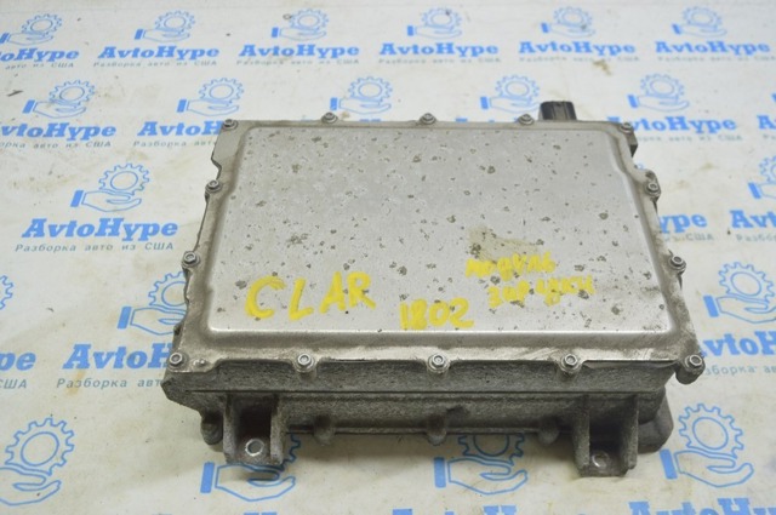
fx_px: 710
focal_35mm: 33
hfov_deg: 57.3
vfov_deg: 39.9
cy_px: 258
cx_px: 388
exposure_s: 1/20
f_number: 5.6
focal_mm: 22
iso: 400
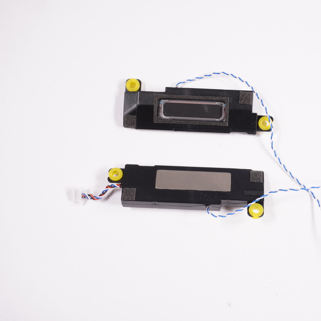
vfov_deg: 34.0
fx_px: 525
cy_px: 160
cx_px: 210
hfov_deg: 33.8
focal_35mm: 50
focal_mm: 26
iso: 400
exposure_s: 1/250
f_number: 5.6
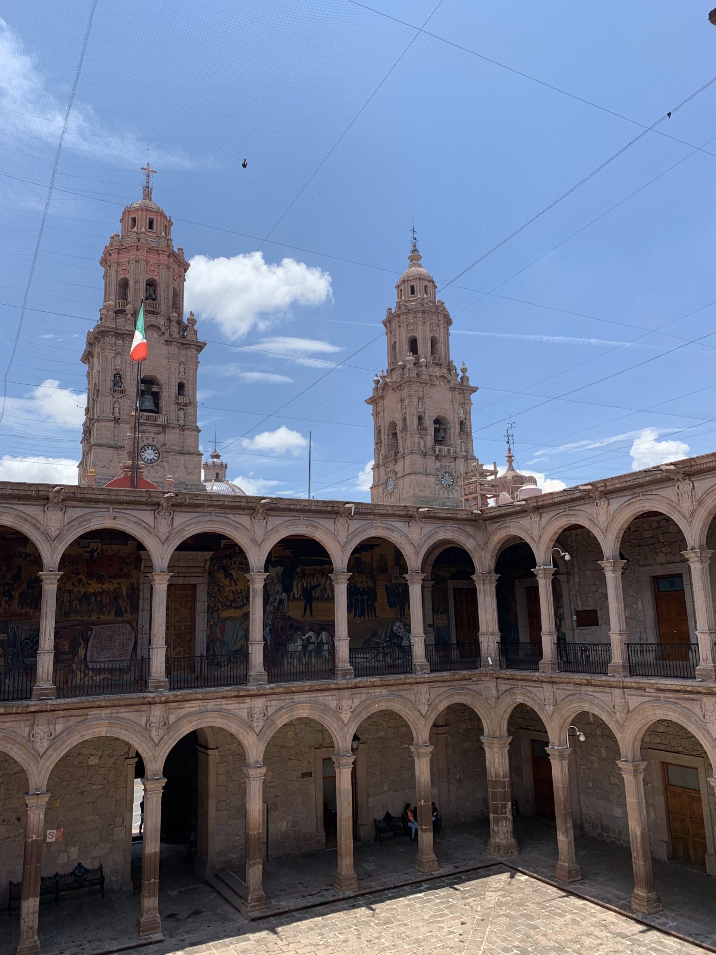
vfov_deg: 67.3
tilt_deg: +12.7
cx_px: 358
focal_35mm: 26
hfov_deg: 53.1
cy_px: 478
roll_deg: +0.0
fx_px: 717
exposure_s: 1/1748
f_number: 1.8
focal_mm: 4.25
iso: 25
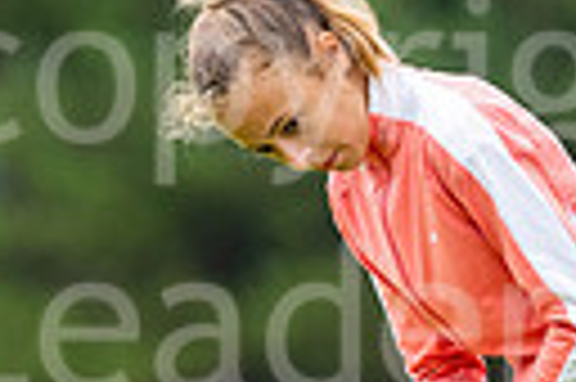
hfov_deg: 1.4
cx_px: 422
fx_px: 24001
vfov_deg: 0.9
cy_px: 454
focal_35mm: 1502
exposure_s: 1/320
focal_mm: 300
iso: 250
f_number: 4
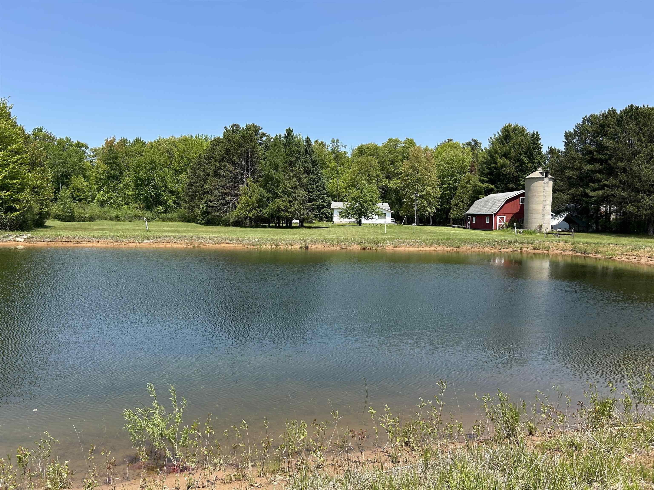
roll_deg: -0.8
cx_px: 327
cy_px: 245
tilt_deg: -3.3
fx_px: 491
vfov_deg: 53.1
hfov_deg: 67.3
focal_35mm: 26
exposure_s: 1/3257
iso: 50
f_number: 1.5
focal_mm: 5.7
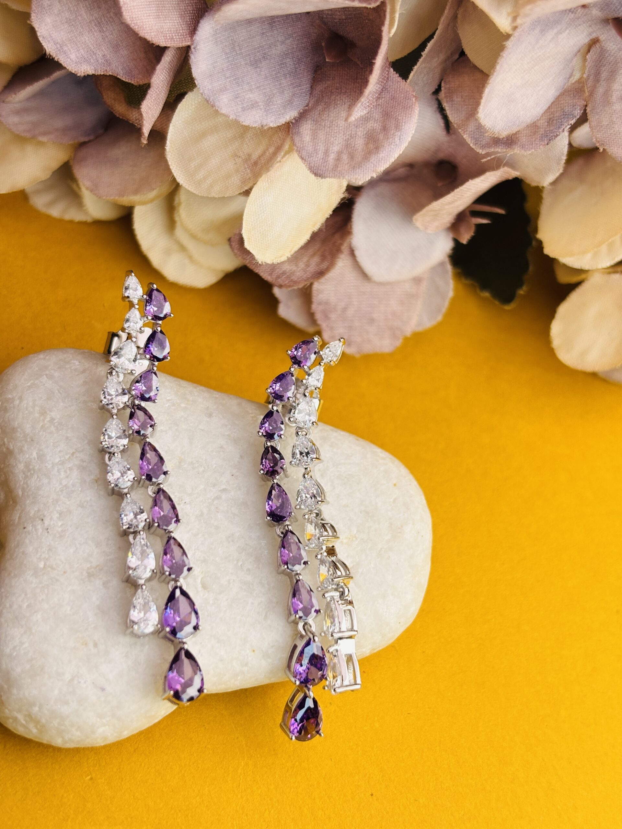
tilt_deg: -54.8
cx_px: 311
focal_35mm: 52
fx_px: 1246
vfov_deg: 36.8
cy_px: 414
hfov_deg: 28.0
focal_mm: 5.96
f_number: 1.6
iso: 32
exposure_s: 1/559
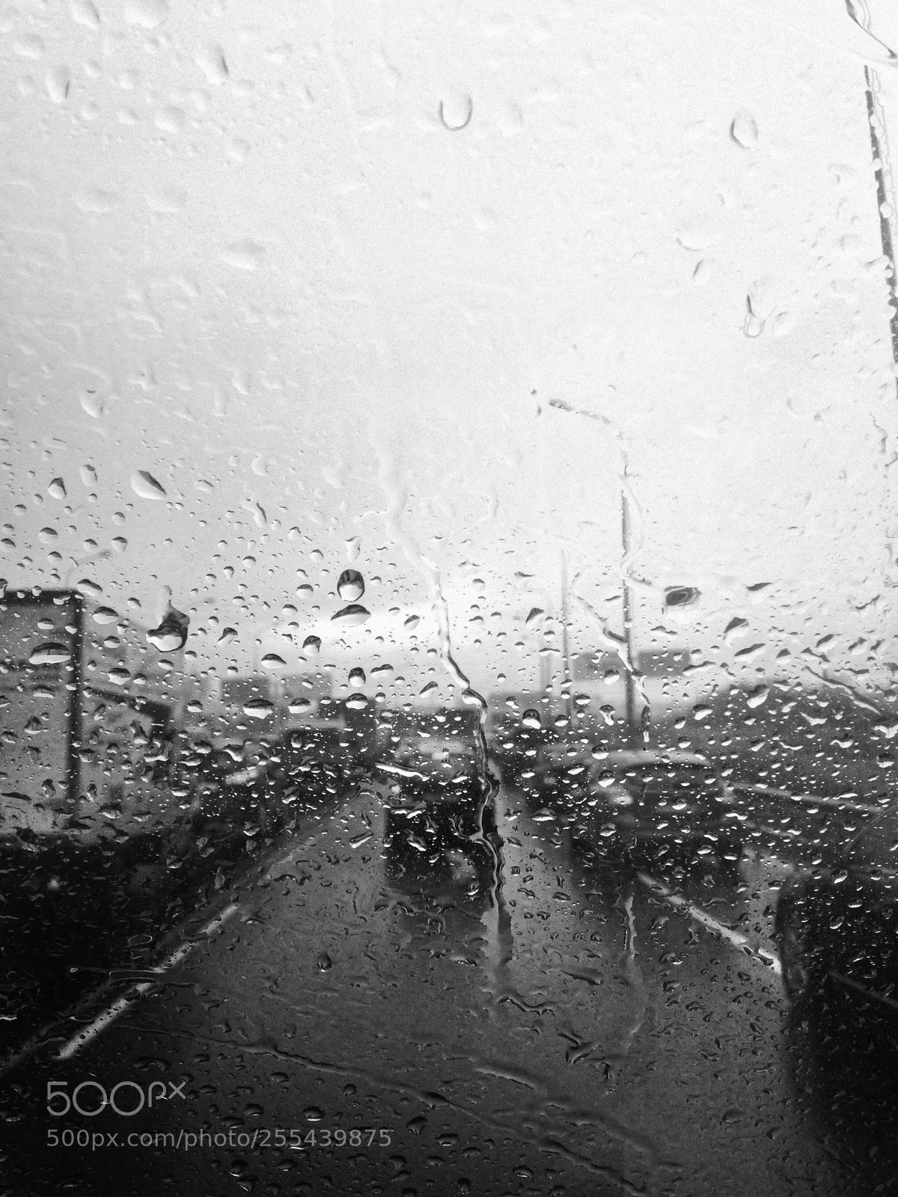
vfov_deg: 52.6
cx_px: 449
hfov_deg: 40.7
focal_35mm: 35
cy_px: 598
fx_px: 1211
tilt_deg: +8.0
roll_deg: +2.5
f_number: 2.4
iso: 50
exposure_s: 1/665
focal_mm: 4.28
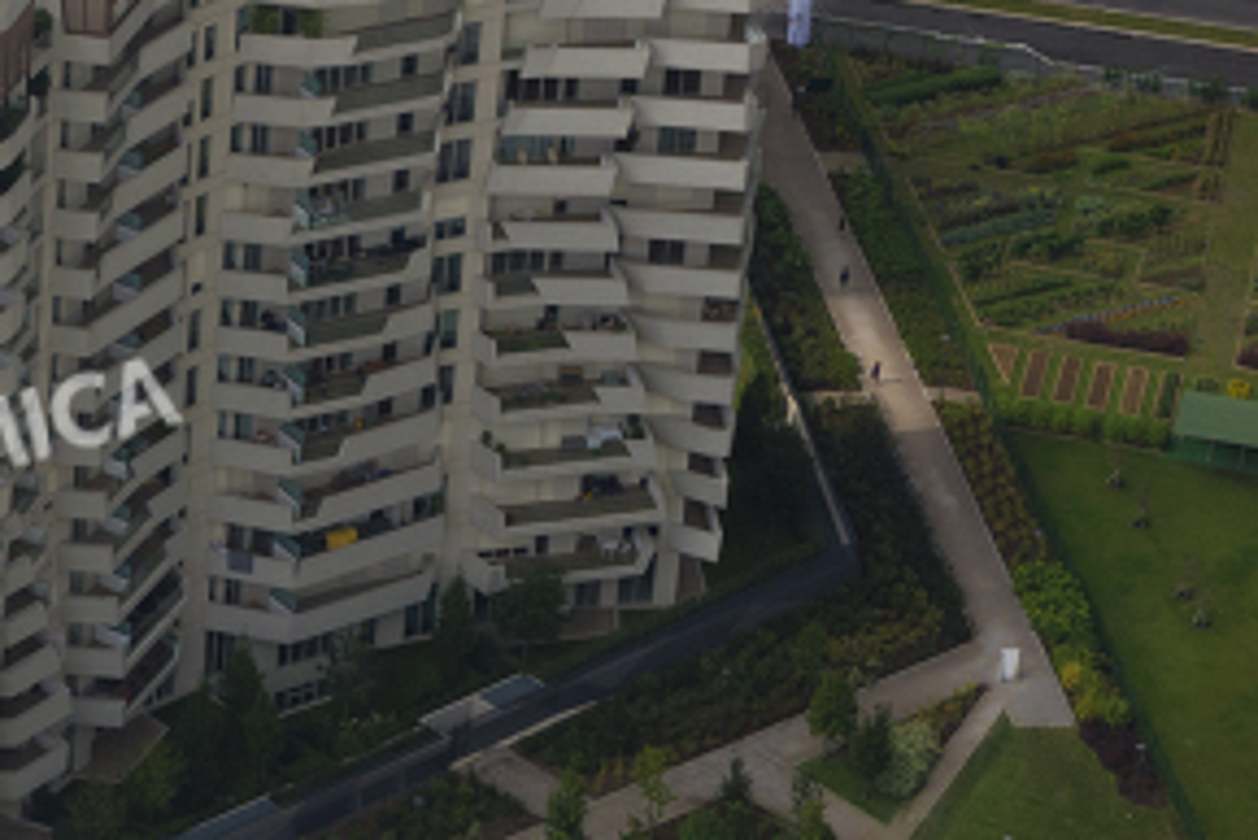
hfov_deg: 10.4
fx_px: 6642
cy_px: 161
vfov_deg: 7.2
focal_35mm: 190
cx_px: -675
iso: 400
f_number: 9
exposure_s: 1/1000
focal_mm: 55
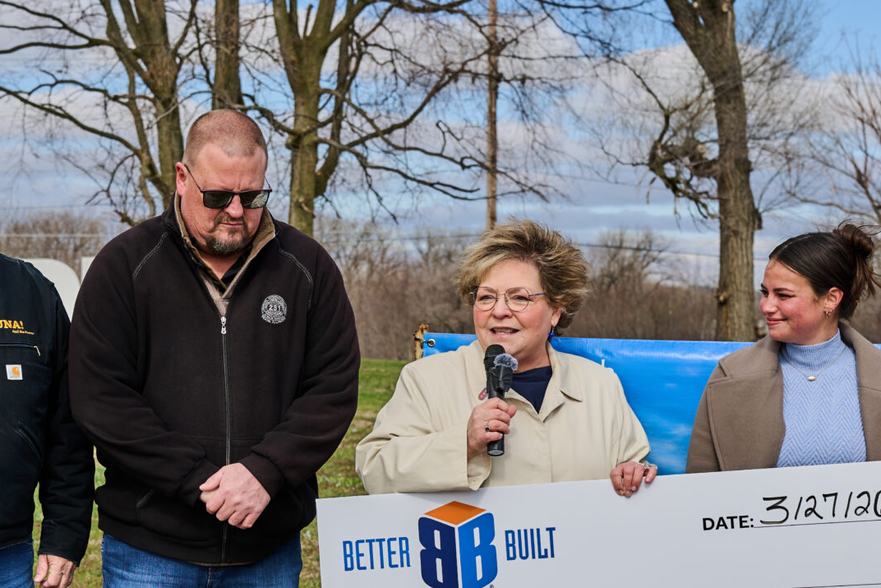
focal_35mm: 74
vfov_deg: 18.3
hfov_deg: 27.2
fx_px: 1811
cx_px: 311
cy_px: 475
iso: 64
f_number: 4
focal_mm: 31
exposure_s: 1/1000
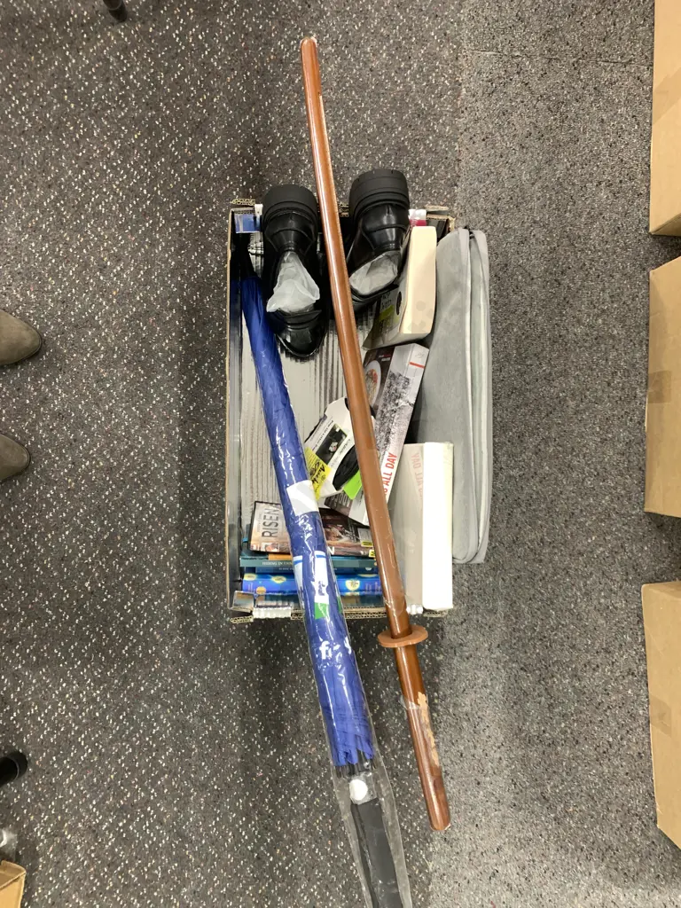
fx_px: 682
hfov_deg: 53.1
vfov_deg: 67.3
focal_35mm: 26
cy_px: 454
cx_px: 340
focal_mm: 4.25
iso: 250
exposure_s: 1/50
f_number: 1.8
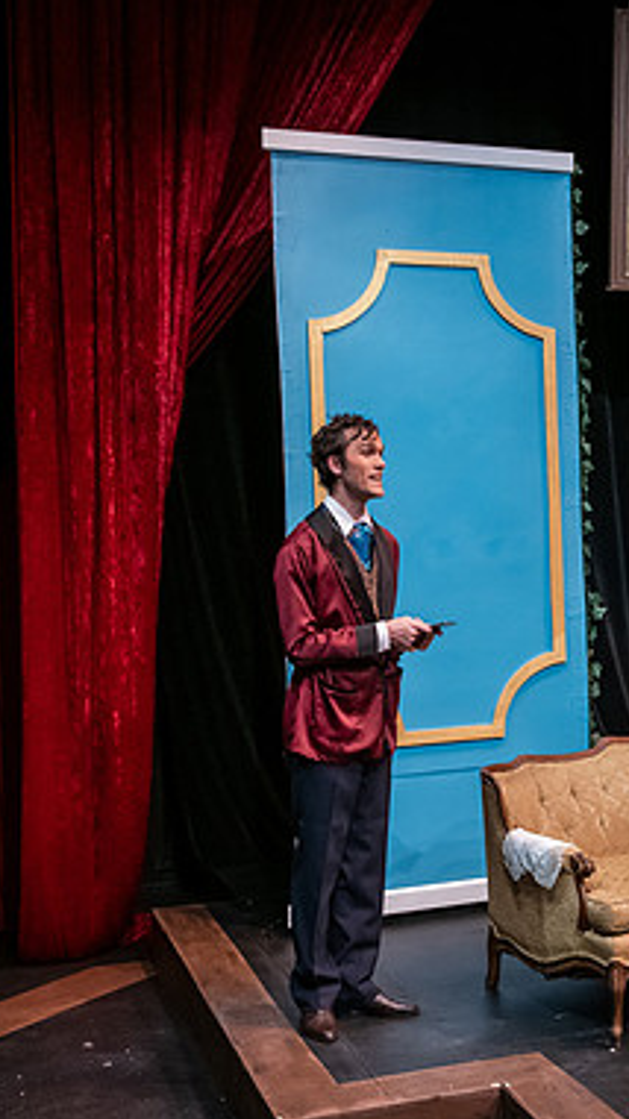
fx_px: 1514
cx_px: 547
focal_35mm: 51
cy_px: 562
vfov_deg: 40.6
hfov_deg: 23.0
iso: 3200
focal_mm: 32
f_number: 3.2
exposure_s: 1/200
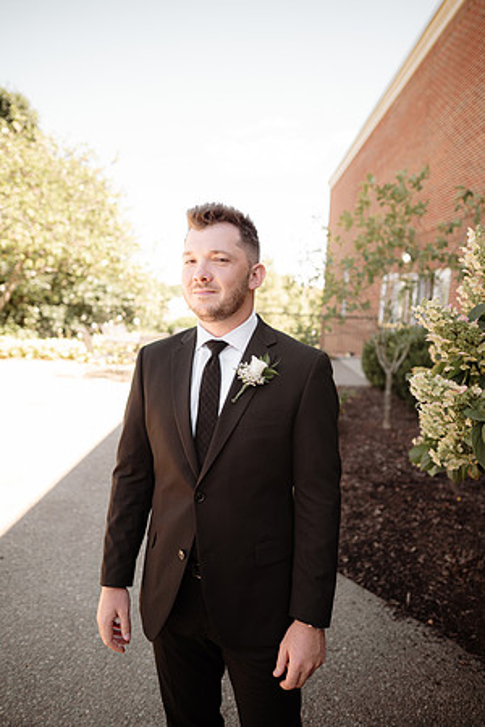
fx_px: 485
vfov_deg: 73.7
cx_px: 242
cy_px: 364
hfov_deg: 53.1
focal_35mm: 24
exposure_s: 1/500
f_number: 2.2
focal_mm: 24
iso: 125
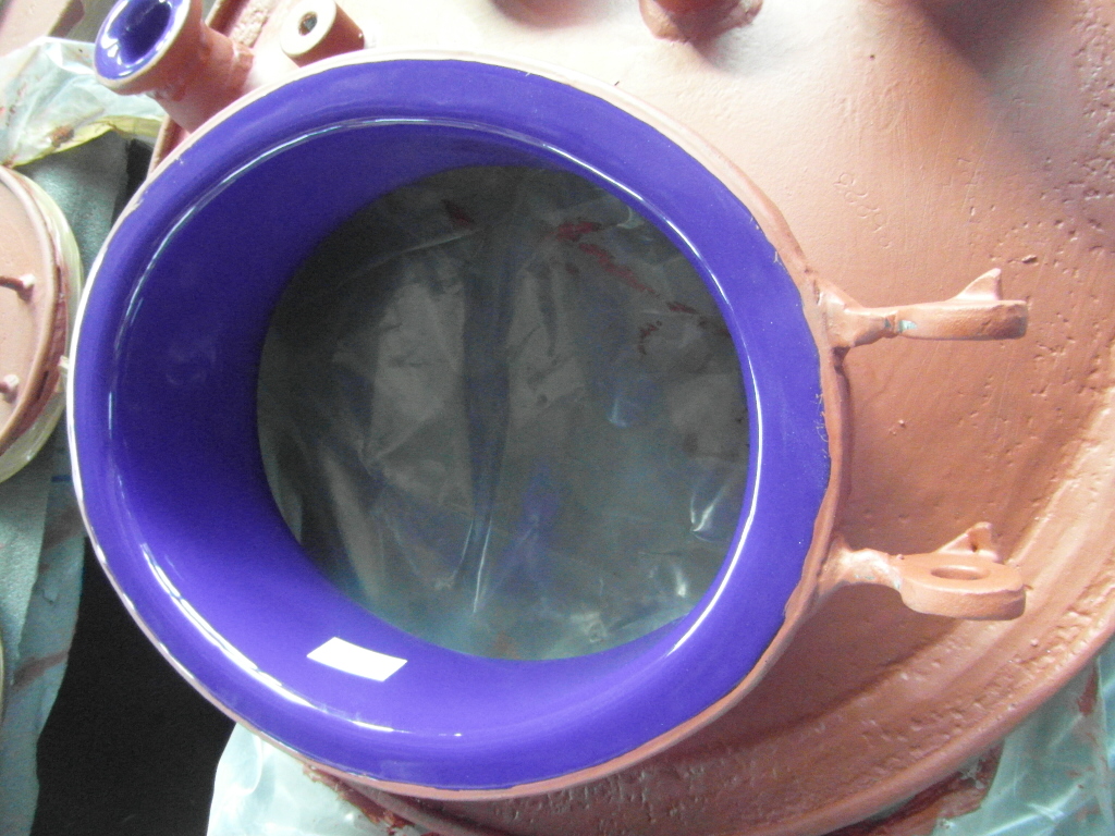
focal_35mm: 24
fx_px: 773
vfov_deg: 56.8
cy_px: 418
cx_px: 558
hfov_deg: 71.6
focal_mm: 4
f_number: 3.2
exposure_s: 1/30
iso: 800
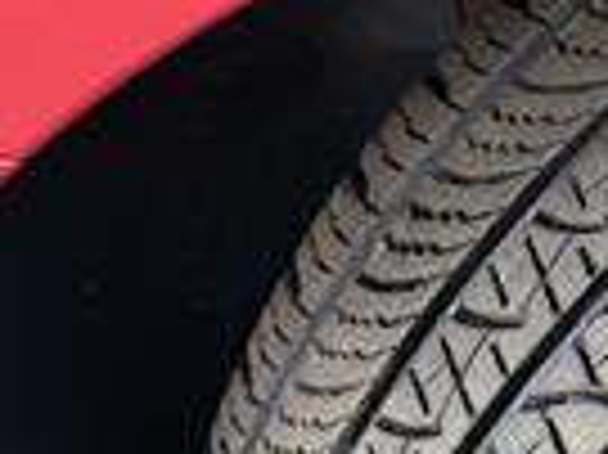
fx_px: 2001
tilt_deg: -47.6
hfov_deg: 14.7
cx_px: 1153
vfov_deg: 12.3
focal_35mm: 114
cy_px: 683
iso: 100
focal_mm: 6.76
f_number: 1.78
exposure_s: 1/121
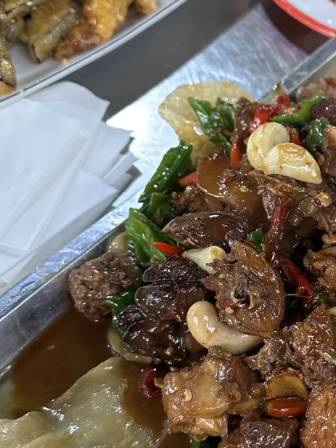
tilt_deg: -50.8
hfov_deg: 24.9
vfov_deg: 34.3
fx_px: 725
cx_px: 337
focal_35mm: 56
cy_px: 232
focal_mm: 6.86
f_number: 1.78
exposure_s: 1/50
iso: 400
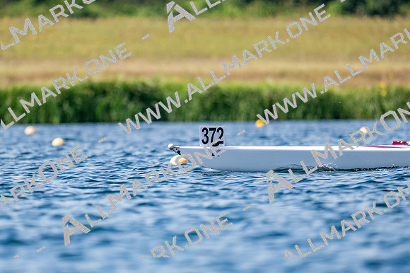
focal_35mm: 600
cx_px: 205
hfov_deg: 3.4
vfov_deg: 2.3
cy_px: 136
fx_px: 6829
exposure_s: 1/2500
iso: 200
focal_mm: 400
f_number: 4.5
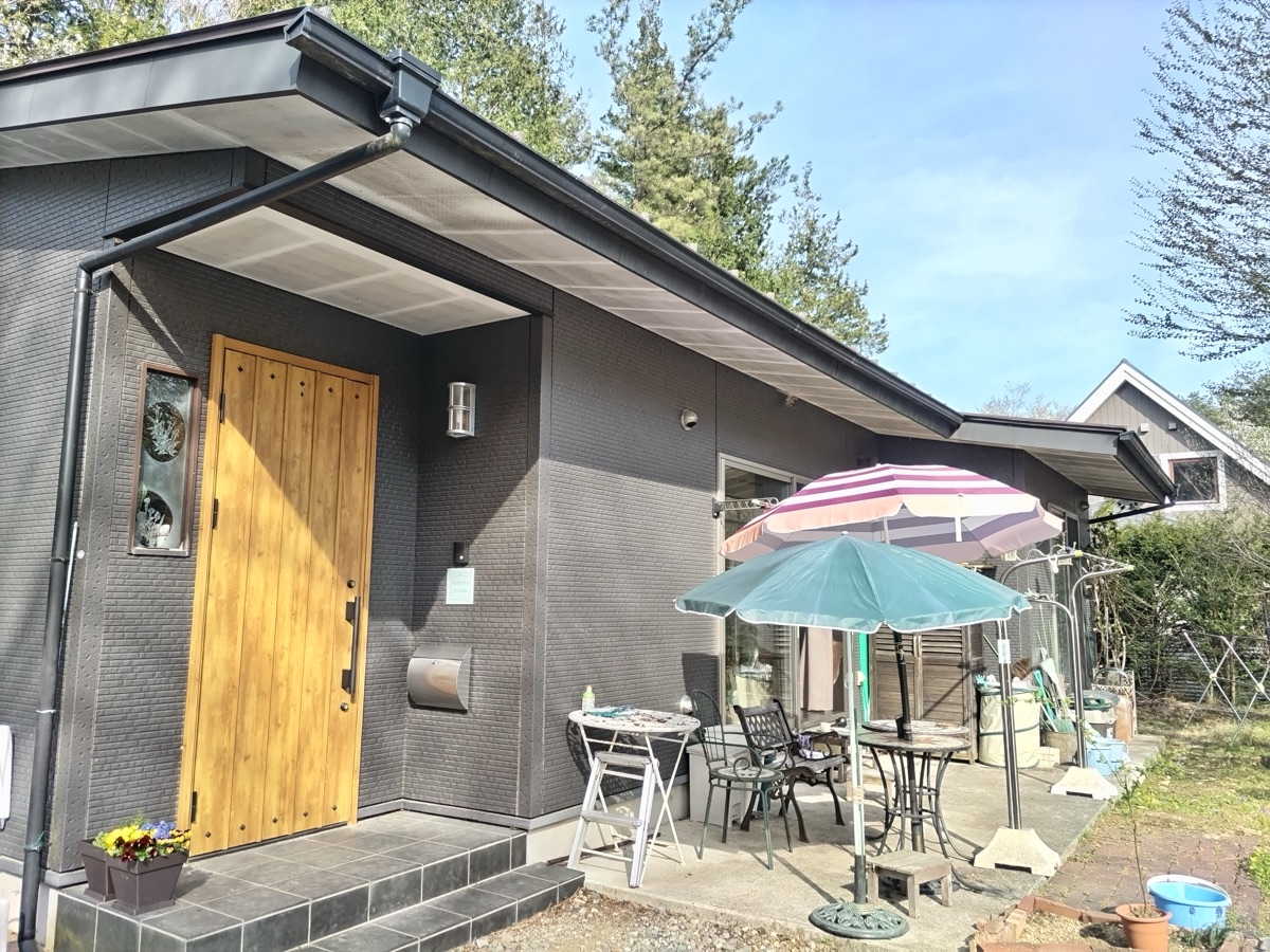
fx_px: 954
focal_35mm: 26
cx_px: 635
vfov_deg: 53.1
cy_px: 476
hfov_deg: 67.3
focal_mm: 4.8
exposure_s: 1/120
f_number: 1.79
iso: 69
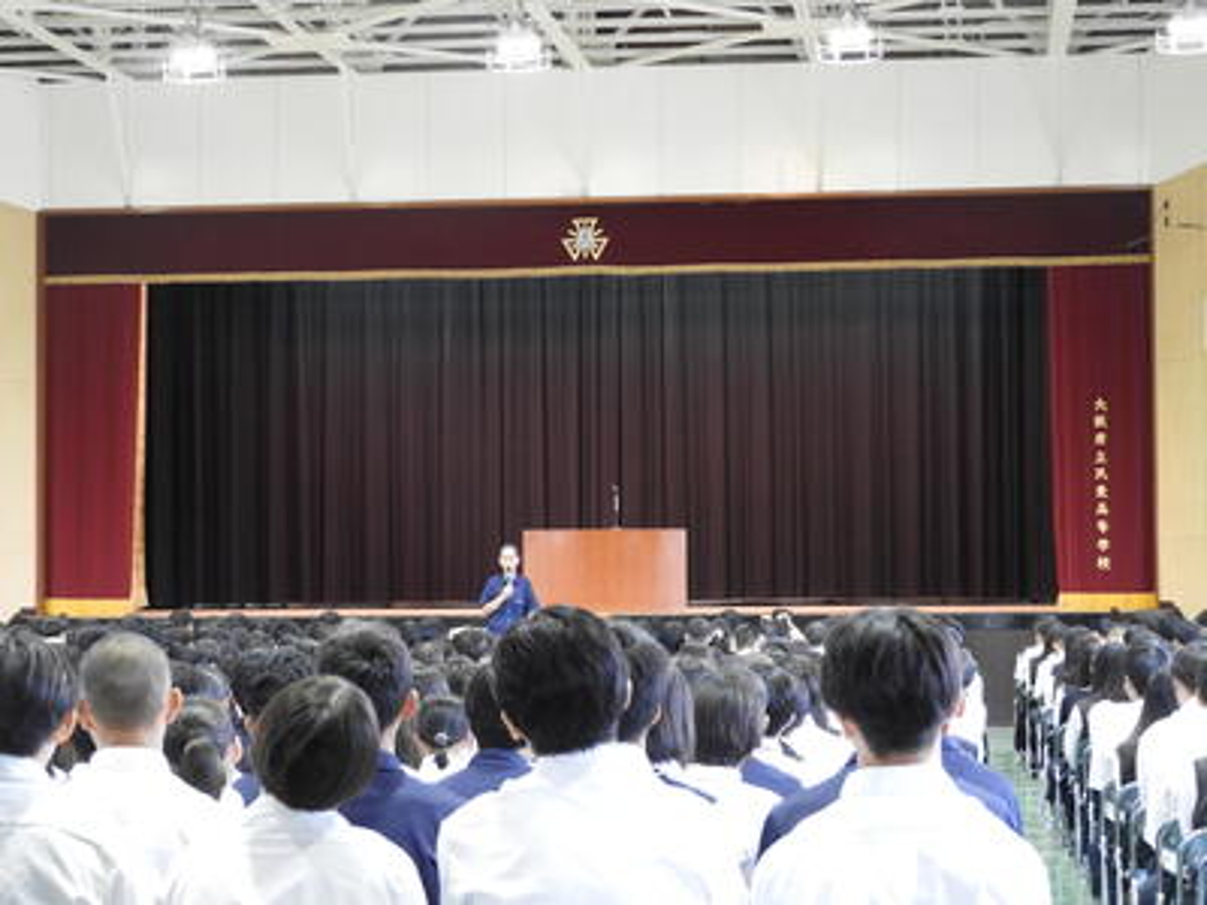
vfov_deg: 17.4
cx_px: 604
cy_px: 452
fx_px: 2964
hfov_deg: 23.0
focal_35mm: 85
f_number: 4.5
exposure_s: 1/15
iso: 500
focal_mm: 15.2
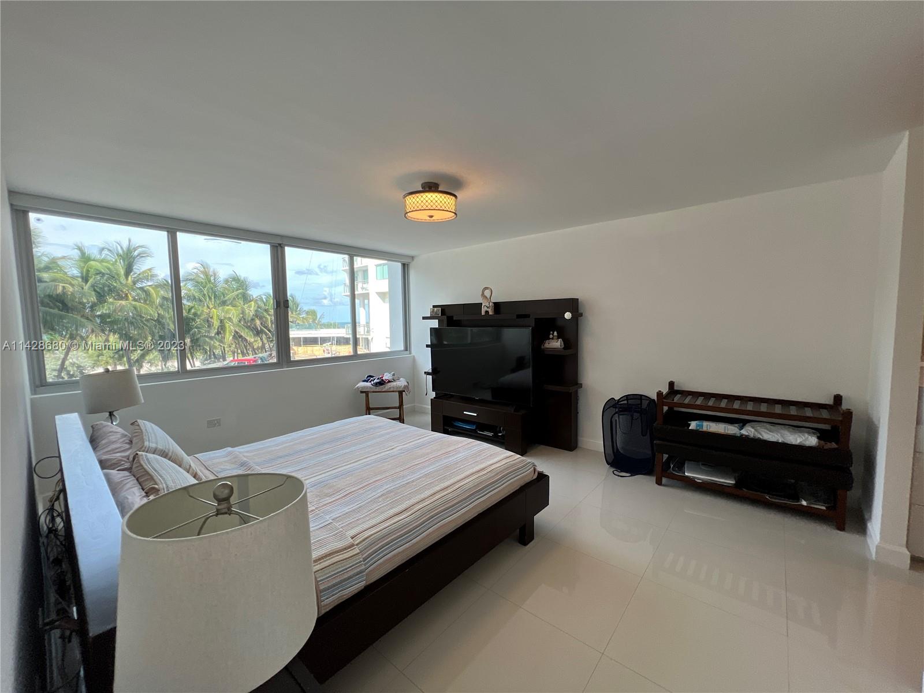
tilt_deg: -4.4
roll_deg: +0.4
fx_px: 347
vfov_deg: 89.9
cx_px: 462
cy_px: 346
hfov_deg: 106.2
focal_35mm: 13
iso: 32
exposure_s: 1/176
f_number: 1.8
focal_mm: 1.57
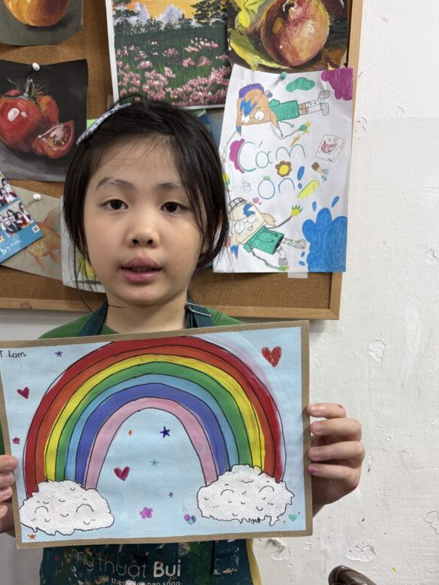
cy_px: 333
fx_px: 558
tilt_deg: -6.0
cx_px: 169
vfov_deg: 55.2
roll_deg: +0.5
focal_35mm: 33
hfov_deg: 42.7
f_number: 1.6
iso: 100
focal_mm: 5.96
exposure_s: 1/100
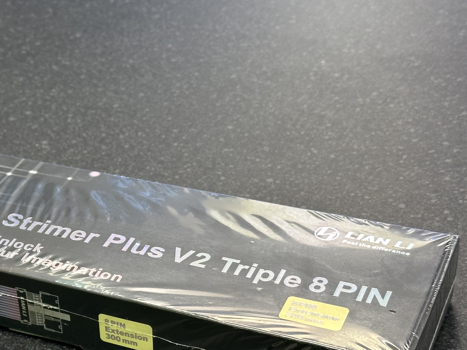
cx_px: 53
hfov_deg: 21.8
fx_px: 1187
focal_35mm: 88
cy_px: 257
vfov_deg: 16.7
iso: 50
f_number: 1.78
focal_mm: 6.86
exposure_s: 1/50
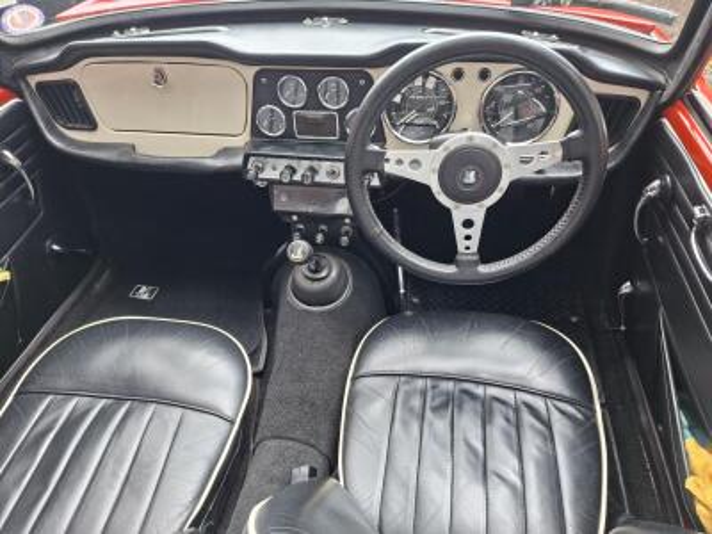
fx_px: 473
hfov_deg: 73.9
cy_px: 267
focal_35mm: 23
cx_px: 356
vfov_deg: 58.9
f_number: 1.8
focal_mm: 5.54
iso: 80
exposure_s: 1/120
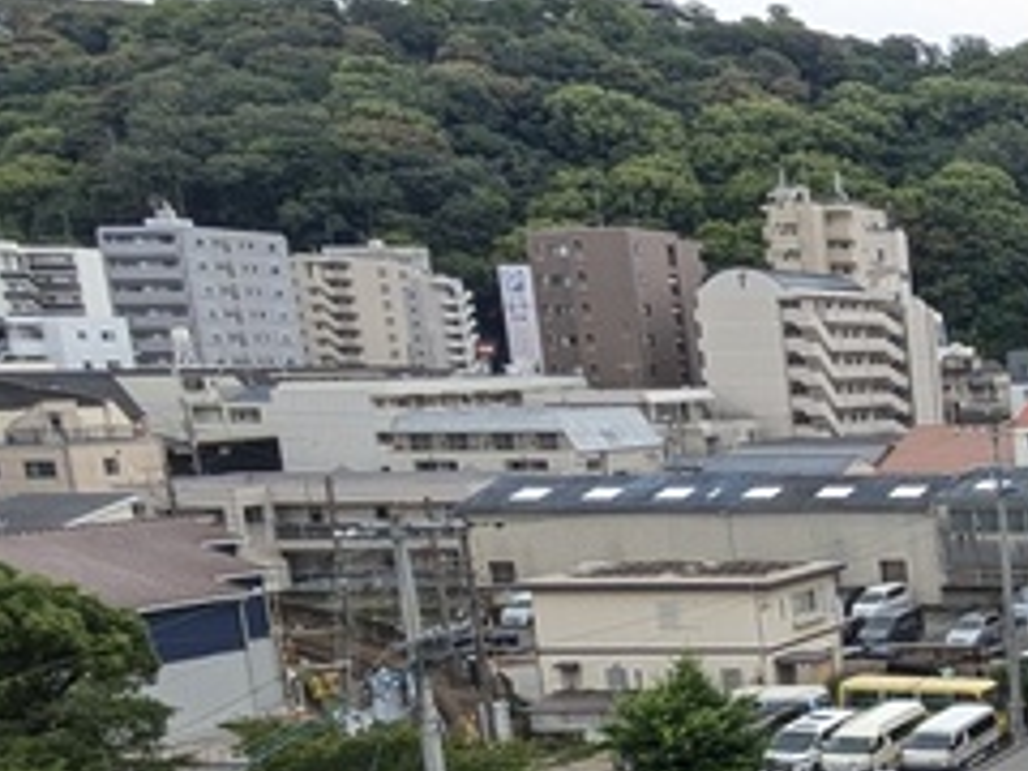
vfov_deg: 25.4
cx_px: 1641
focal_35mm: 56
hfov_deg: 24.4
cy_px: 677
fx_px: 1663
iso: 49
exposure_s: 1/442
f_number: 2.2
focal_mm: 1.83
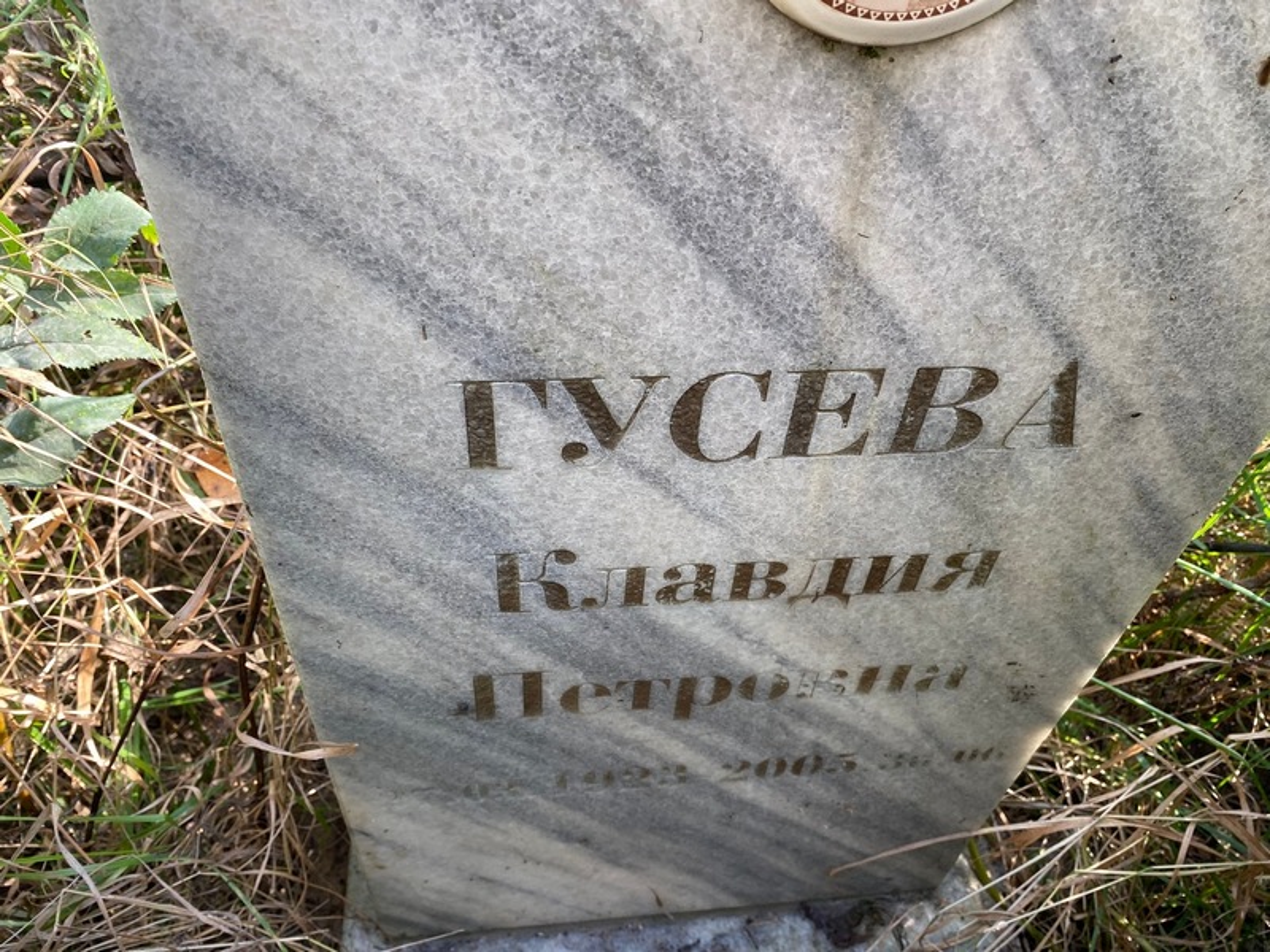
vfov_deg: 53.1
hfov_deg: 67.3
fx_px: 954
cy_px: 476
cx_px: 635
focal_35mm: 26
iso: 32
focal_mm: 4.25
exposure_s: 1/122
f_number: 1.8
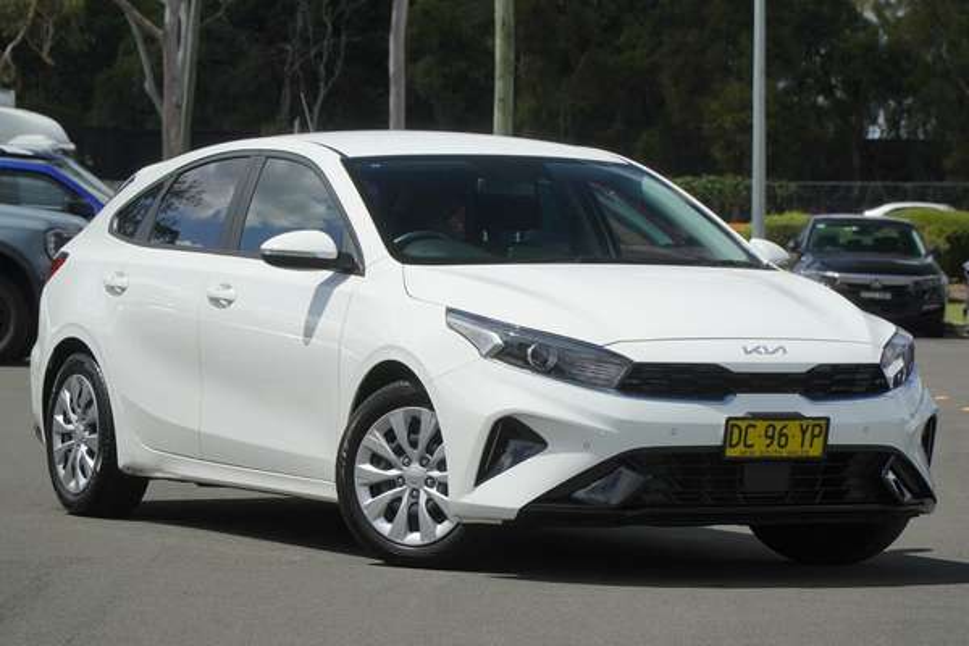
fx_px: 3997
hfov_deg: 13.8
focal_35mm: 148
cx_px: 484
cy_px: 323
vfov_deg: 9.2
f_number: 8
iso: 800
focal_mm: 99
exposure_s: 1/2000
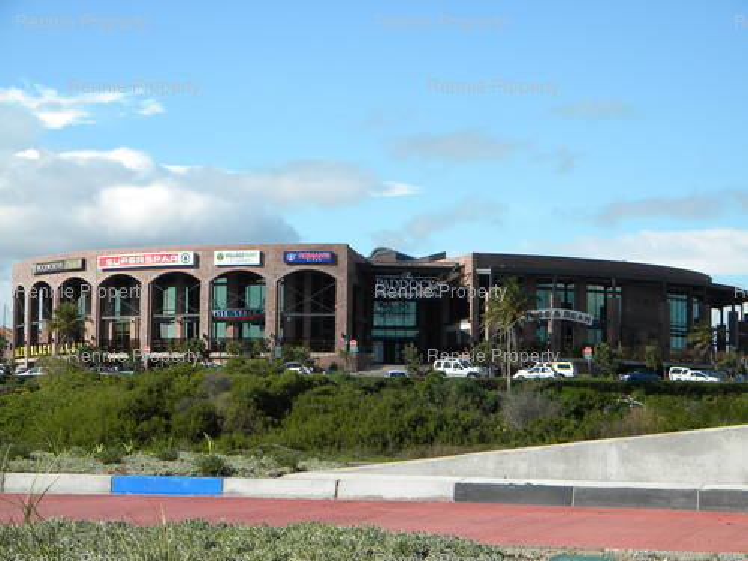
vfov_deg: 17.8
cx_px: 374
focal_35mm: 83
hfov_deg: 23.6
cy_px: 280
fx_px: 1794
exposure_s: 1/600
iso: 80
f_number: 4.5
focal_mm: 15.1
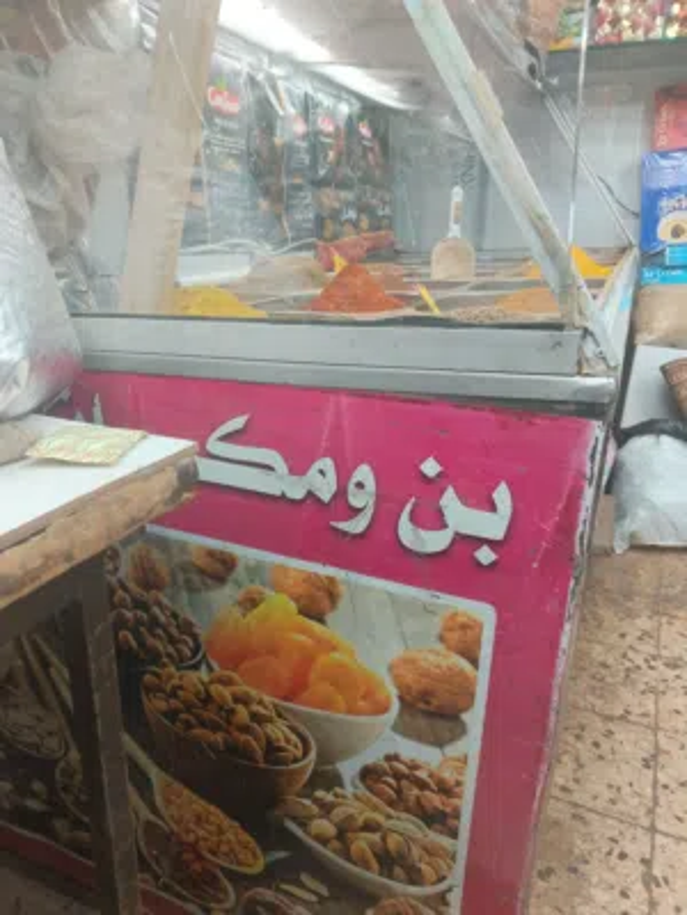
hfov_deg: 56.8
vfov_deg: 71.6
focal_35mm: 24
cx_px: 344
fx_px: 635
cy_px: 458
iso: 192
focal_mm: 4.09
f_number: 1.6
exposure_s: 1/33.3
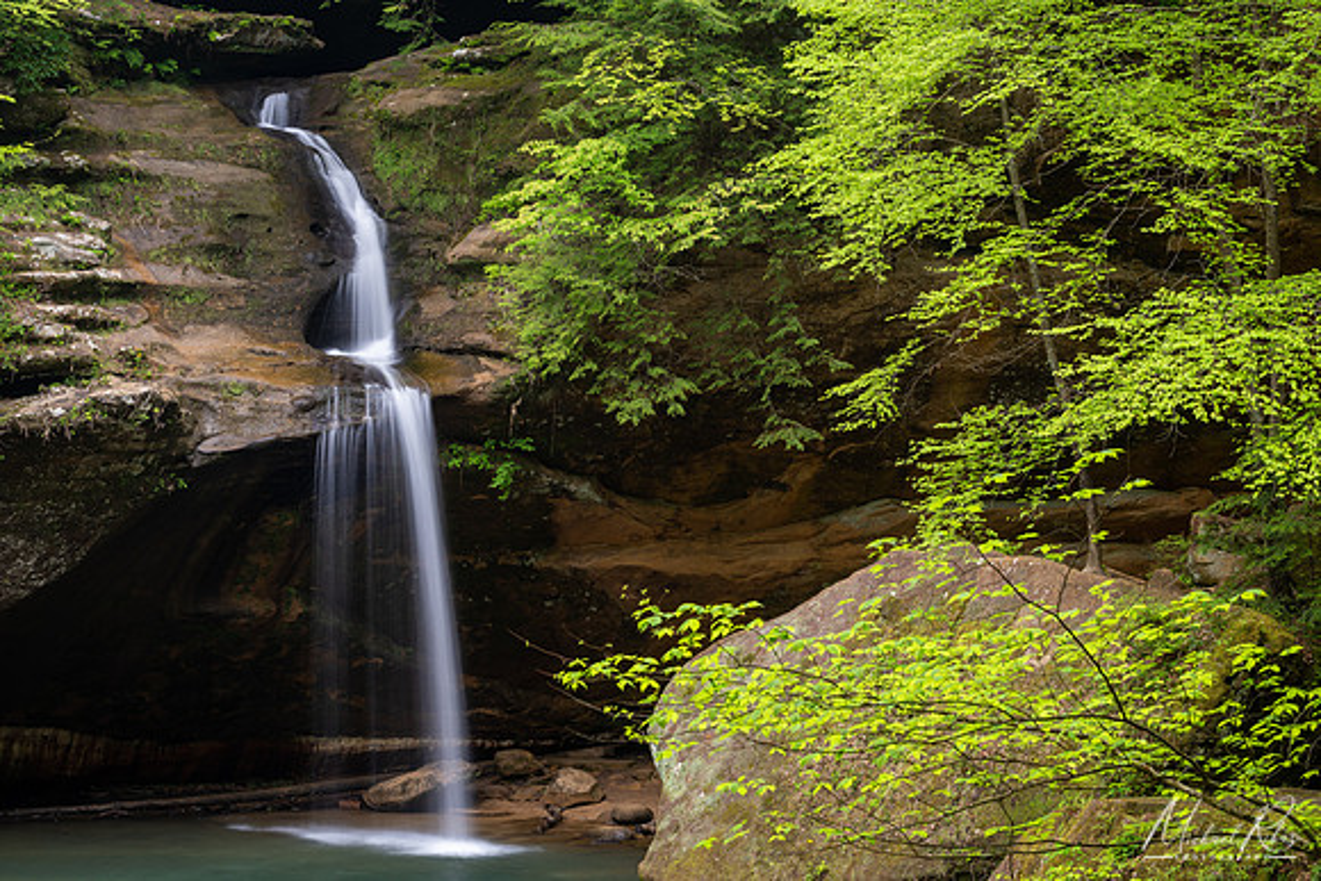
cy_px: 440
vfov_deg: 13.7
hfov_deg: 20.4
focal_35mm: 100
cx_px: 660
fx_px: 3670
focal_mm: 100
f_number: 13
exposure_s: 1.3
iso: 100
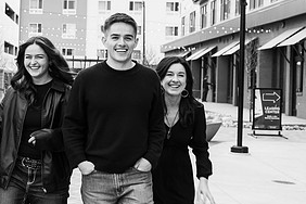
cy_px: 73
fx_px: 612
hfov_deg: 26.8
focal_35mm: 72
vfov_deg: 18.9
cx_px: 13
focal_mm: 35
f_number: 4
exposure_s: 1/125
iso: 640
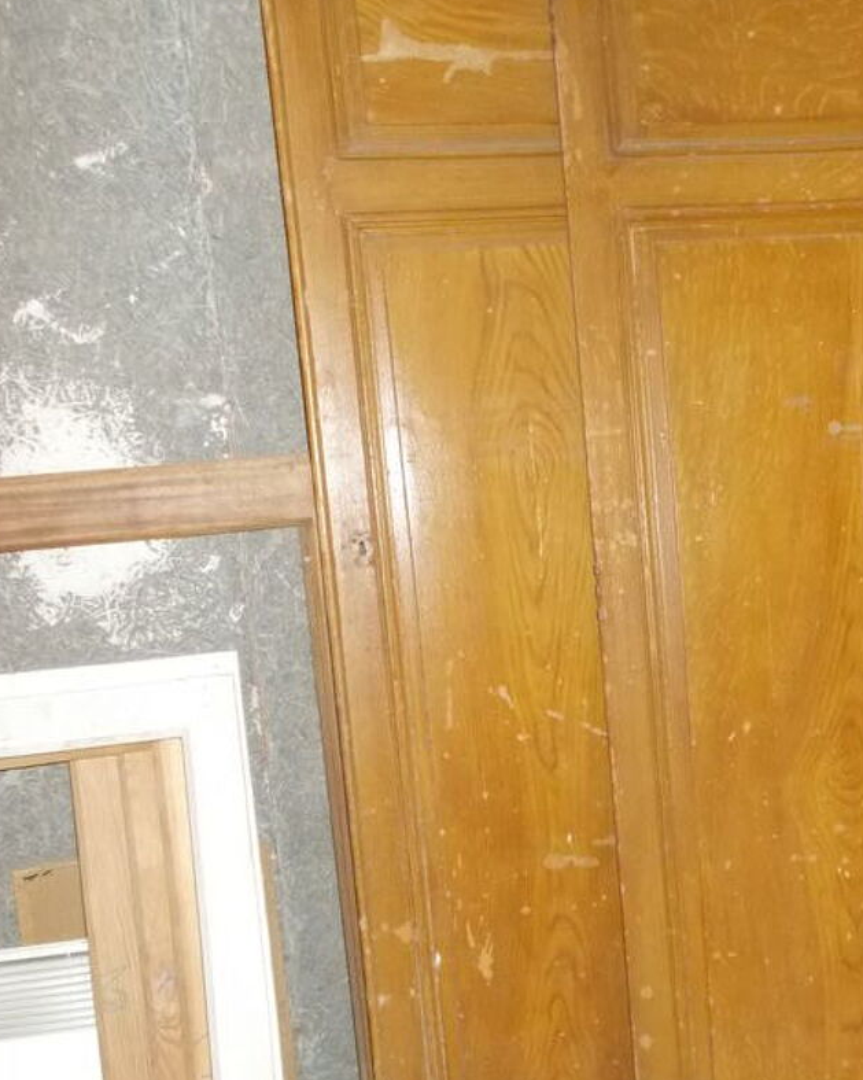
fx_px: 1374
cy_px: 642
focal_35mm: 43
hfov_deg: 34.3
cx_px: 624
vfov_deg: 42.7
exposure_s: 1/25
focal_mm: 4.6
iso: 360
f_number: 3.2
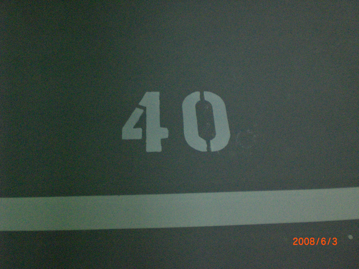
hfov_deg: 49.0
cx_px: 180
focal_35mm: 38
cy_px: 134
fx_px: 394
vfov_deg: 37.7
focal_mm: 6.3
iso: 800
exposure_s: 1/15
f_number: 3.1
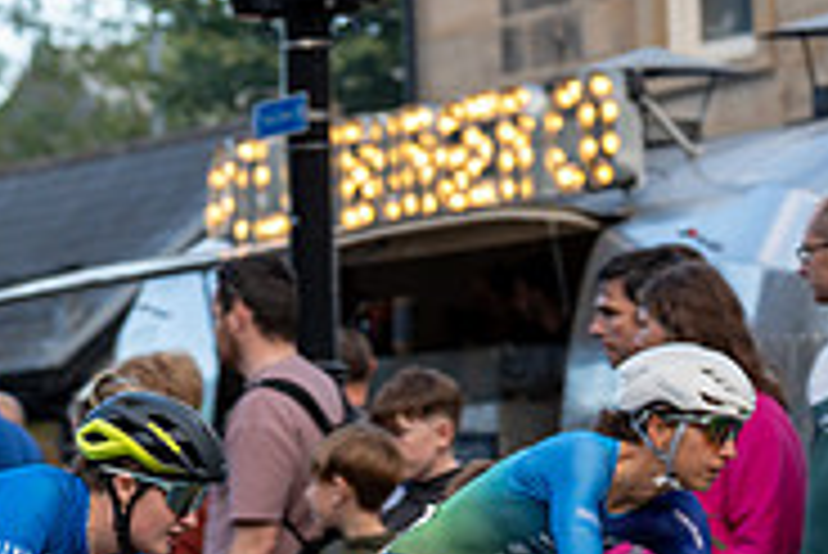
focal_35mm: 243
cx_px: -220
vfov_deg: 5.6
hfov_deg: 8.4
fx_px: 5593
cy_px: 628
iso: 250
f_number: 3.2
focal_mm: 77
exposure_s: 1/1000
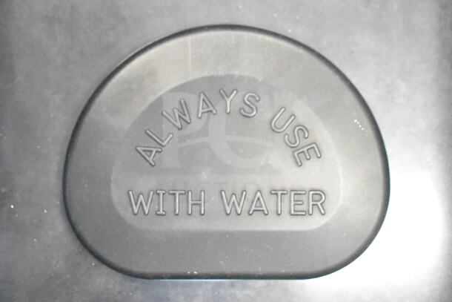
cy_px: 151
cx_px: 226
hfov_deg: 33.4
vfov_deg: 22.6
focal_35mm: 60
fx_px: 753
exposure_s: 1/60
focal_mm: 40
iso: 25600
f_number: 5
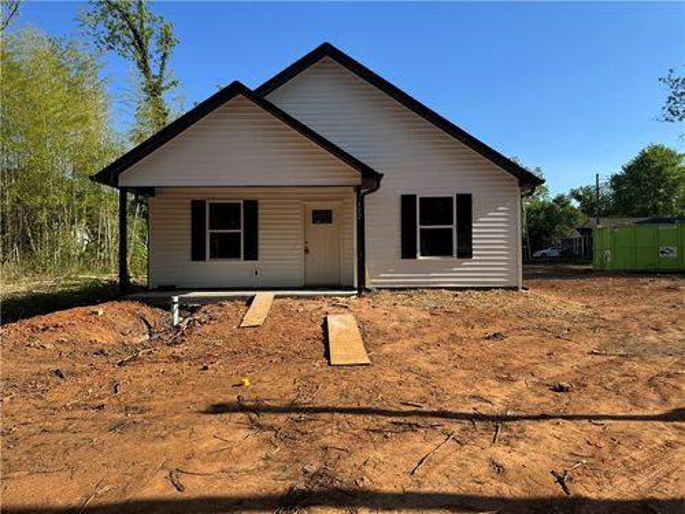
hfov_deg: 71.6
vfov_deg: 56.8
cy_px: 257
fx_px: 475
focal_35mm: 24
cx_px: 342
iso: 80
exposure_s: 1/3096
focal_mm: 6.76
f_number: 1.78
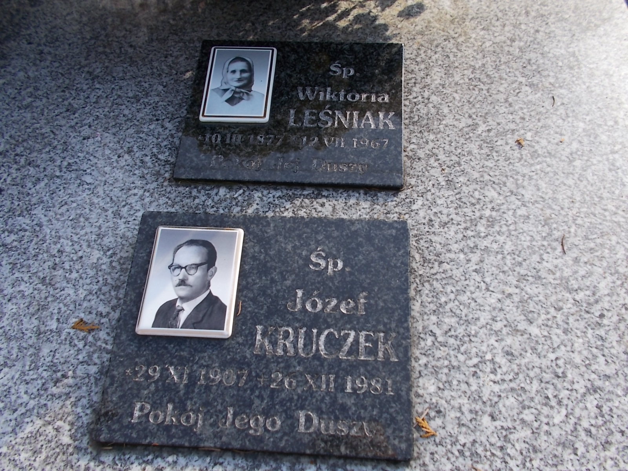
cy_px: 236
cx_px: 314
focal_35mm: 26
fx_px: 472
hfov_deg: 67.3
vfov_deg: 53.1
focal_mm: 4.6
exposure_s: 1/250
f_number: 3.2
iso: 80
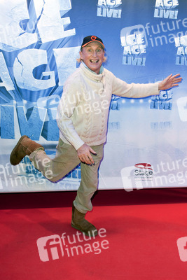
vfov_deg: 58.7
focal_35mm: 32
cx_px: 94
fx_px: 249
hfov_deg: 41.1
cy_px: 140
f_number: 5.6
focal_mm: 32
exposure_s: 1/200
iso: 800
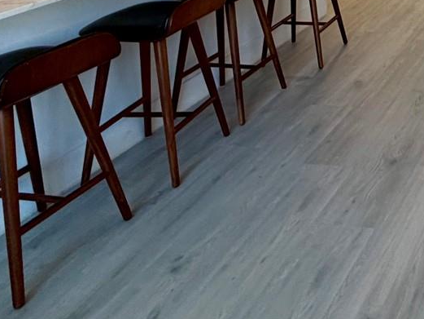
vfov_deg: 27.3
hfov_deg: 32.7
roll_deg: -0.1
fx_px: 527
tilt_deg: -6.7
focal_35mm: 43
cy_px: -110
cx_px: 552
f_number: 2.2
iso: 160
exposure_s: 1/60
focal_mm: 2.22
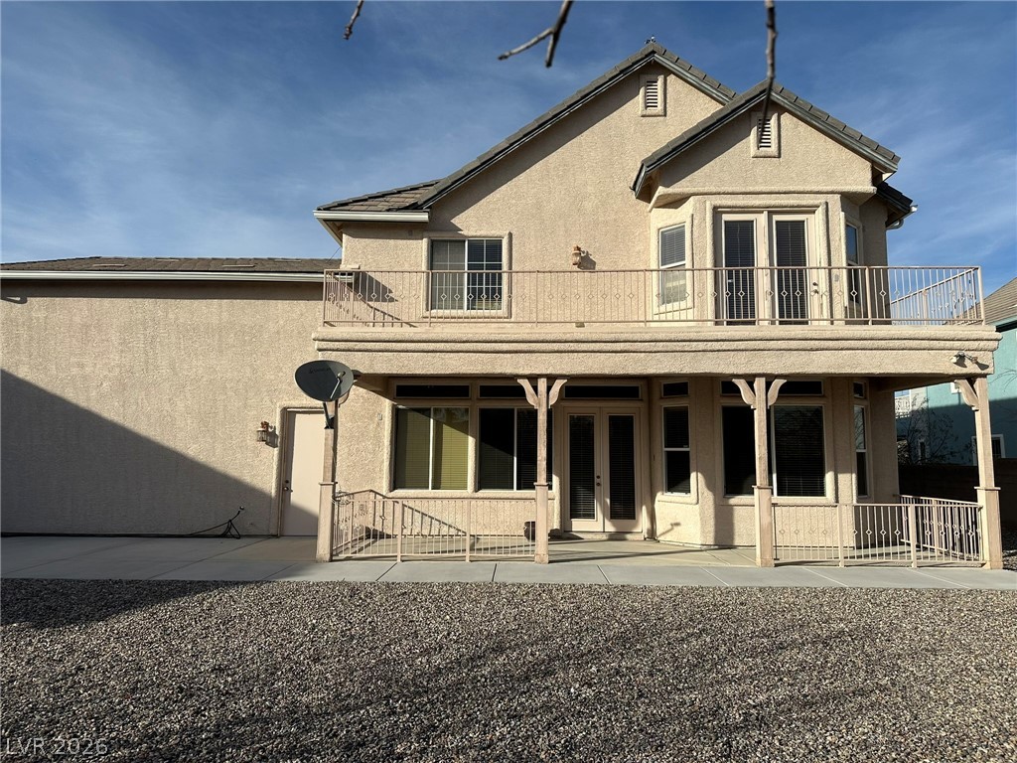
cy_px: 382
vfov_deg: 56.8
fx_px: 705
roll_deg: -0.3
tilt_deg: +6.8
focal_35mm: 24
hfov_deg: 71.6
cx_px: 508
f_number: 1.78
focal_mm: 6.86
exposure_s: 1/7042
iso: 80
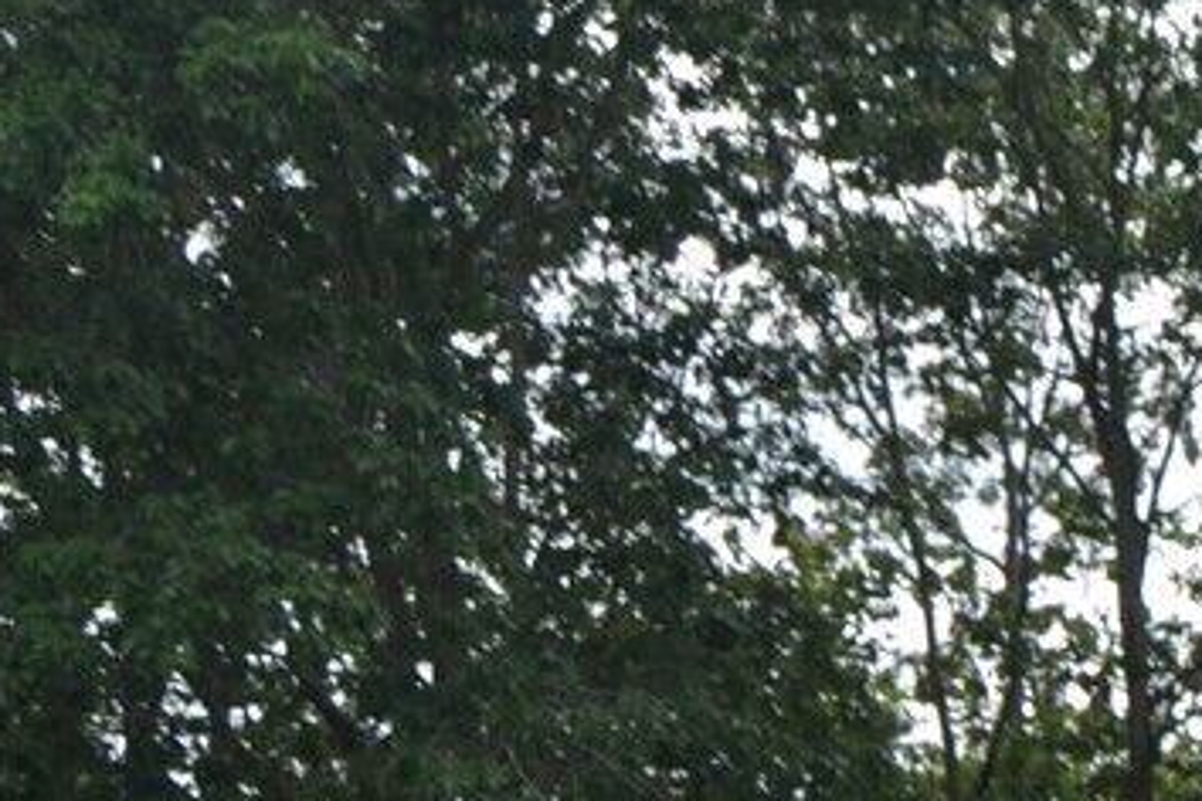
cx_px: 3120
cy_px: 1724
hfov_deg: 10.8
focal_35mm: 155
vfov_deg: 8.3
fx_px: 5165
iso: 100
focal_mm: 19
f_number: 7.1
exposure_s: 1/200
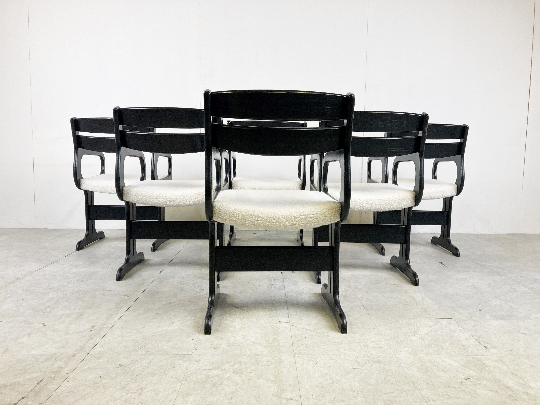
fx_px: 437
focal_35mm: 28
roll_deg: -0.7
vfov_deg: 49.7
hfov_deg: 63.4
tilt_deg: -6.0
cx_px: 270
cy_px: 202
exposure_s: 1/100
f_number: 1.8
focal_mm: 3.99
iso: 50
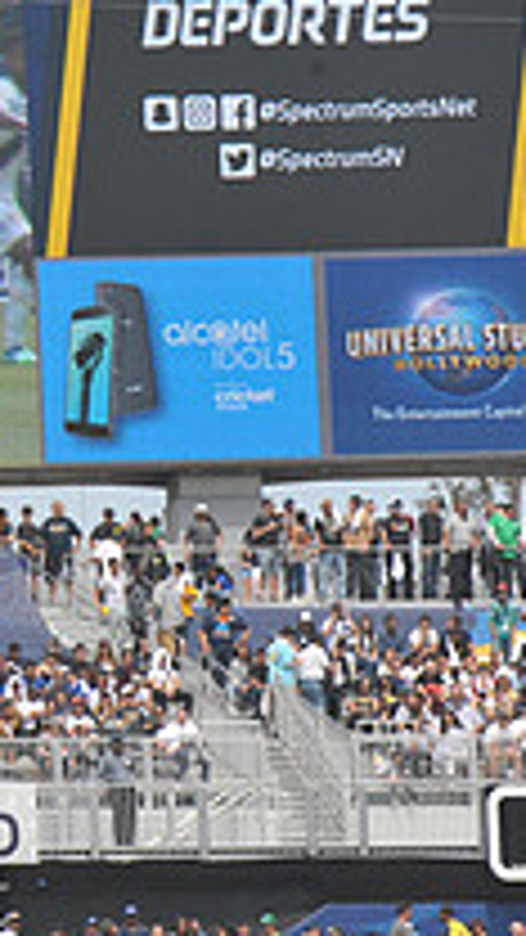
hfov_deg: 3.1
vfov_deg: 5.5
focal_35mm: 394
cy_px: 234
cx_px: -490
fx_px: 9769
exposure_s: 1/500
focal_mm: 135
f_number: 11
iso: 320
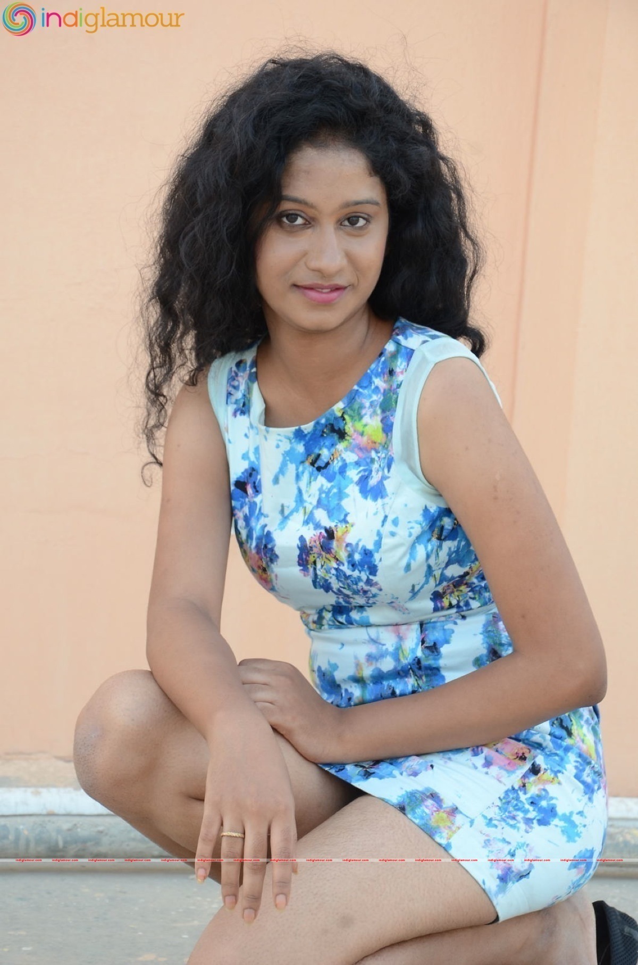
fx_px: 3005
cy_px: 482
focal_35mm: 112
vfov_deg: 18.2
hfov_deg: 12.1
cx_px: 319
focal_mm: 75
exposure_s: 1/125
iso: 500
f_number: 6.3
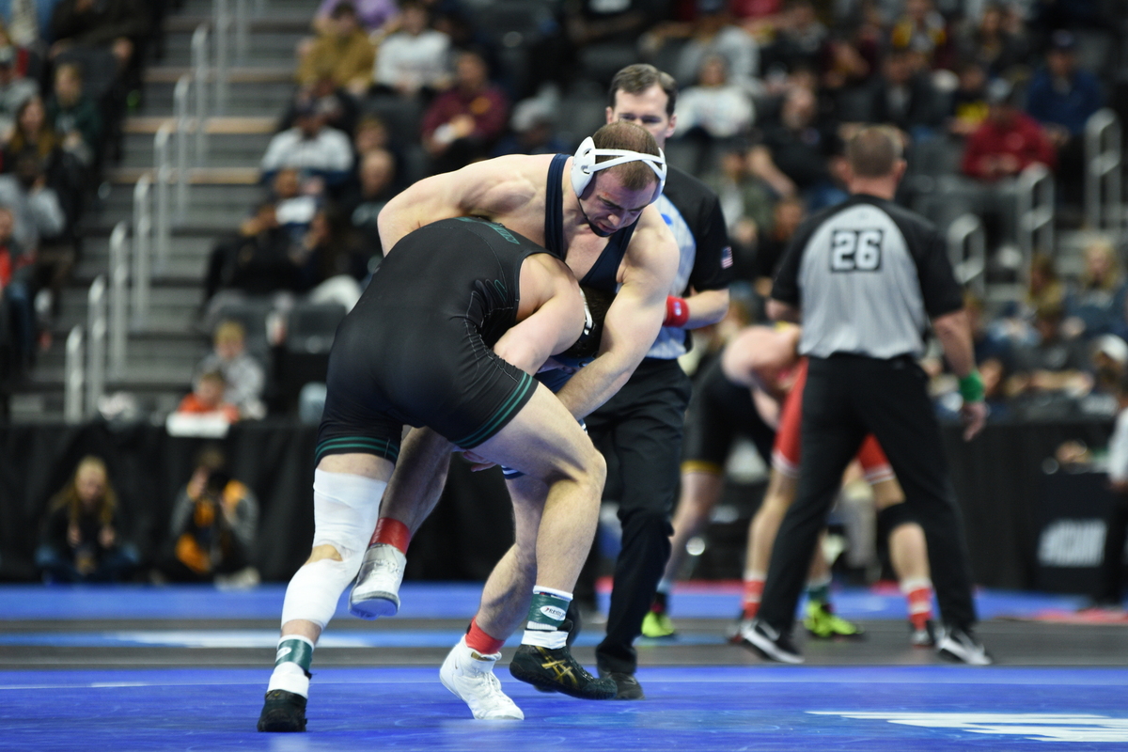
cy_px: 376
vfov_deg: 4.6
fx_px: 9399
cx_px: 564
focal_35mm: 300
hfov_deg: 6.9
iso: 1000
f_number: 2.8
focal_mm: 200
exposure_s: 1/320
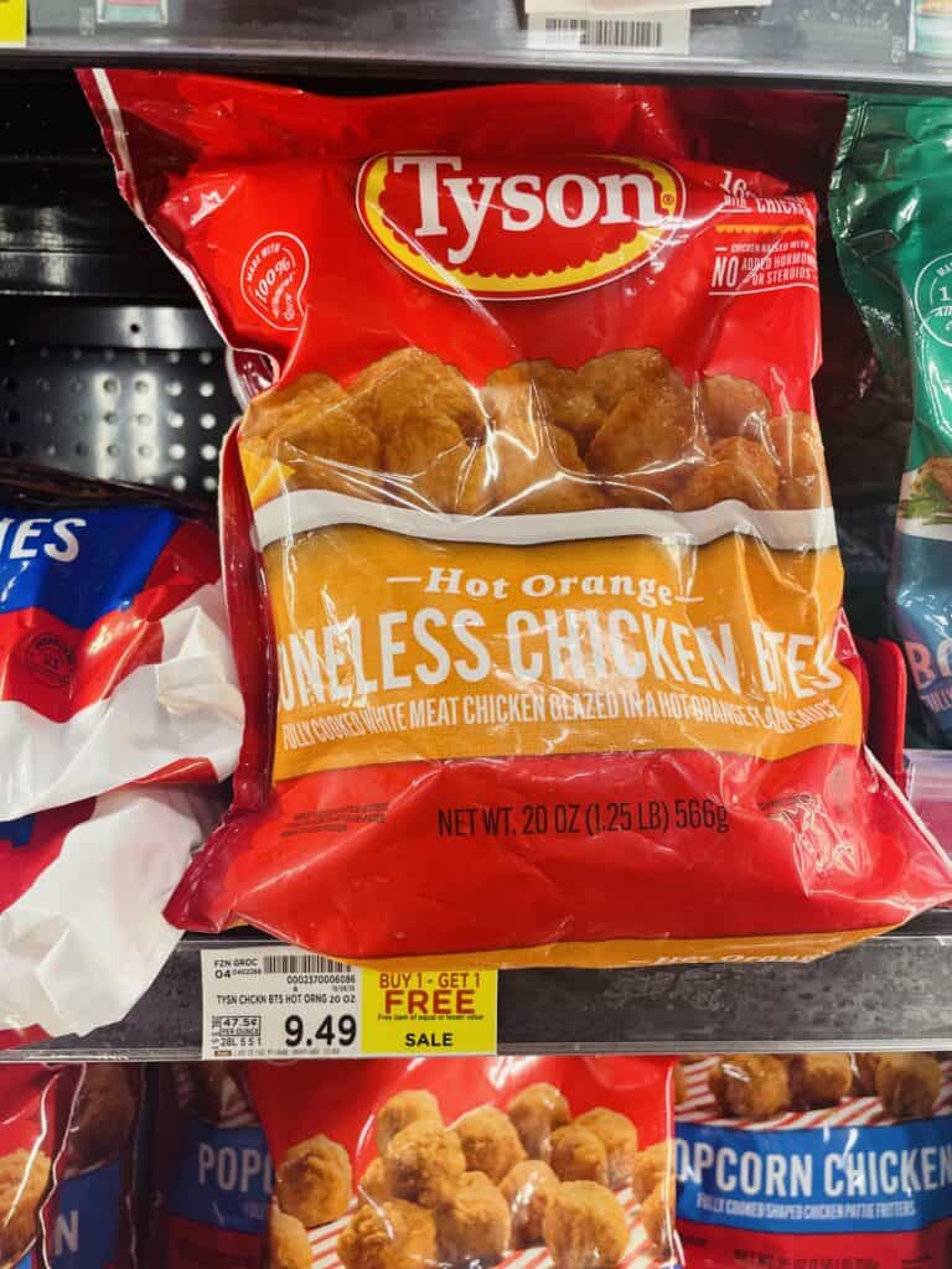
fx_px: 953
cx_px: 476
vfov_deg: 67.3
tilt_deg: -9.3
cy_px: 634
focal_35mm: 26
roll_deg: +0.0
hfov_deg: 53.1
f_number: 1.6
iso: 64
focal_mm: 4.2
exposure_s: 1/60
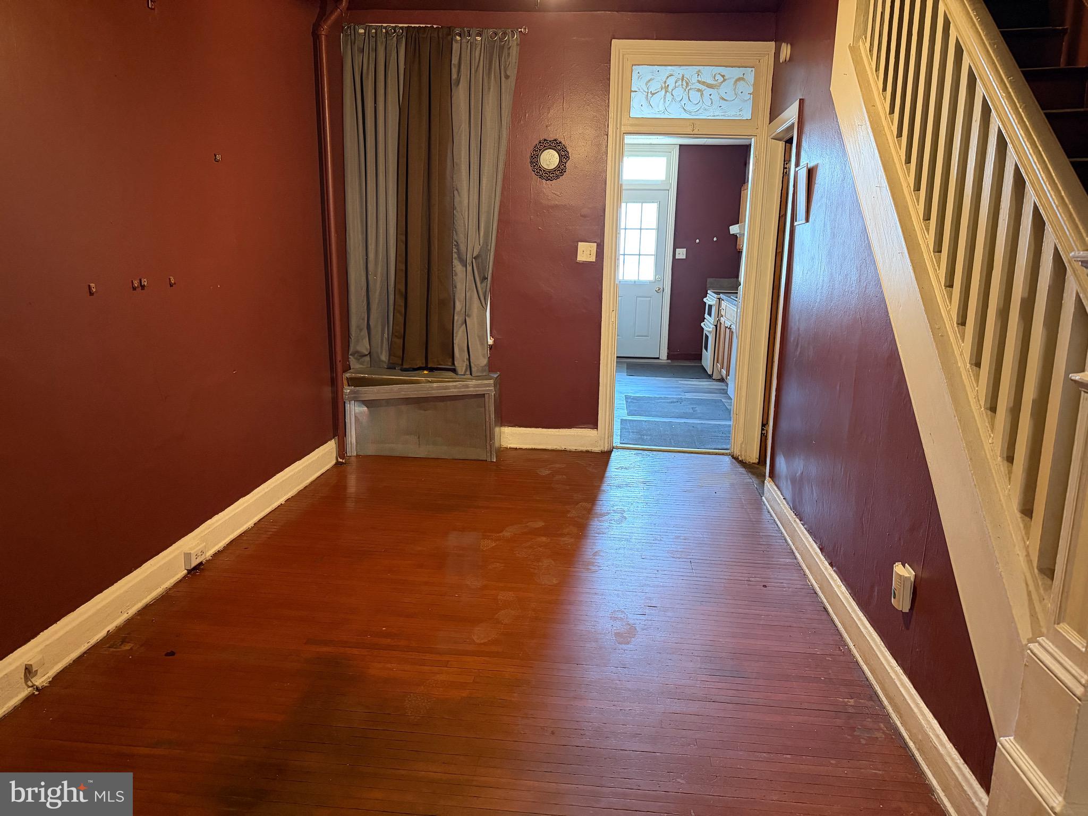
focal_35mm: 24
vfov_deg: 56.8
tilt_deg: -11.7
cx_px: 544
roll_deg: -1.0
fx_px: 754
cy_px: 408
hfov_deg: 71.6
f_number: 1.78
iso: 800
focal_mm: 6.76
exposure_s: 1/40
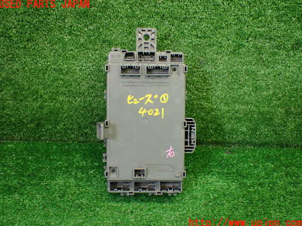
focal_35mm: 42
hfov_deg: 44.8
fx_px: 366
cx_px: 150
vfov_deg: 34.3
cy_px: 114
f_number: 2.8
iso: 800
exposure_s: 1/125
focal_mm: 7.31
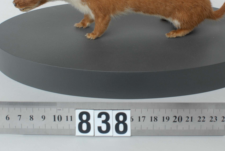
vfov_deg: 18.6
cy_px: 39
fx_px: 457
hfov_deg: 27.6
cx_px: 136
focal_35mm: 73
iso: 200
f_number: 10
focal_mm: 24
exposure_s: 1/40
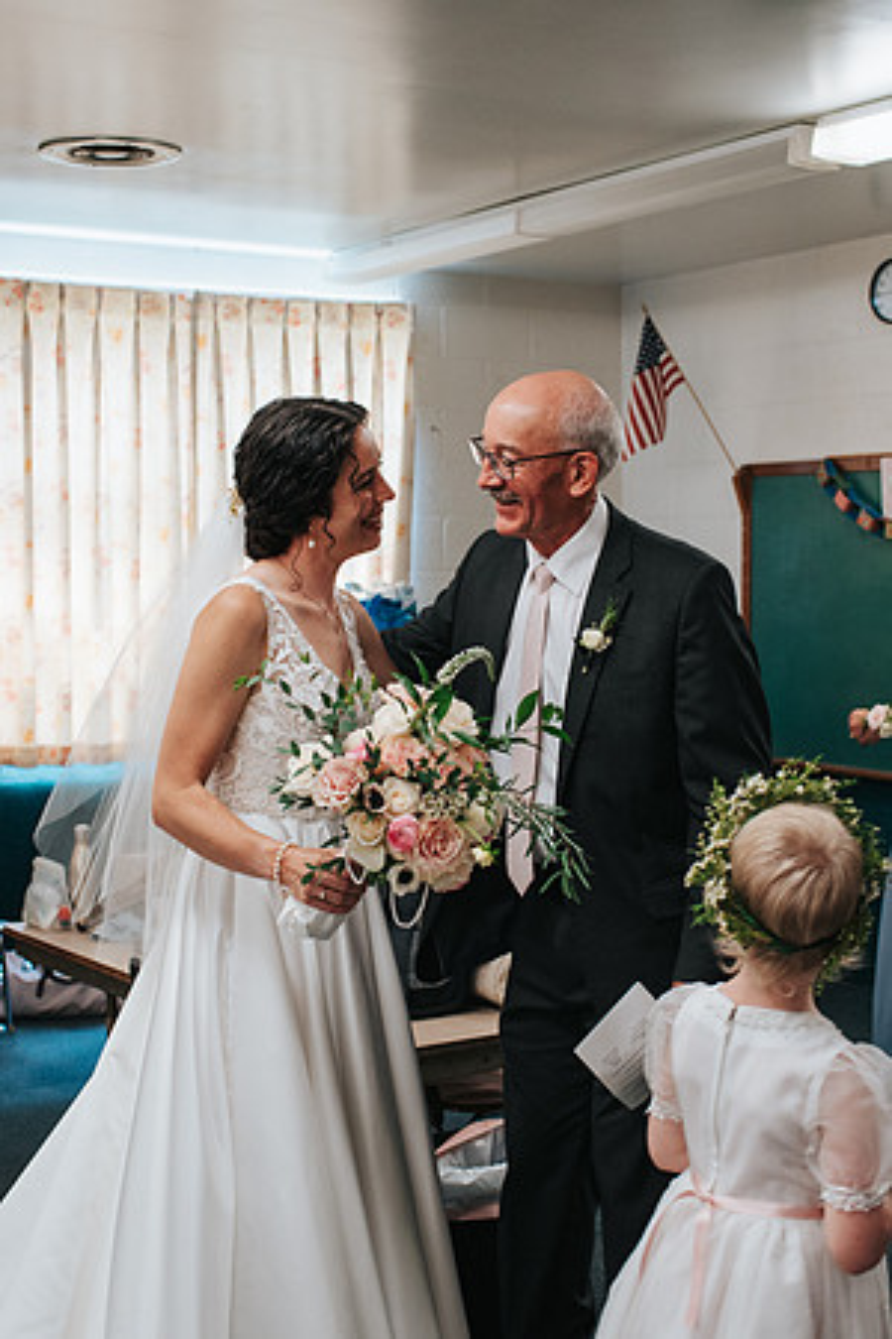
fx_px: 1962
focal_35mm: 53
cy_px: 670
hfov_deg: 25.6
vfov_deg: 37.6
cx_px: 412
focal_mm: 35
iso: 720
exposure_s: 1/125
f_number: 3.2
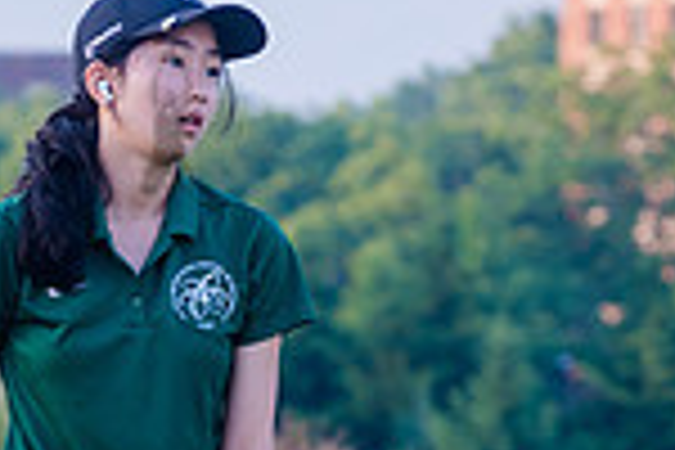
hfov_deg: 2.9
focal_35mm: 713
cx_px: 166
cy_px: 551
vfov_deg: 1.9
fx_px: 13368
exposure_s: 1/100
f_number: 7.1
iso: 400
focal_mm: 185
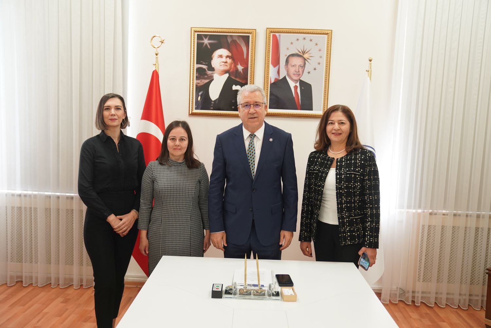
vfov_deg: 41.1
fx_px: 436
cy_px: 164
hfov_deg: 58.7
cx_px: 246
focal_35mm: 32
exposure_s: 1/125
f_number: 3.2
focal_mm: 32
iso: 1600
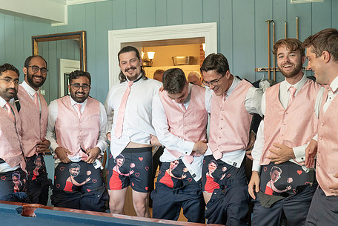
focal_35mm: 46
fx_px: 432
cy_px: 119
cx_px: 174
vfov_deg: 29.3
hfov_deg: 42.7
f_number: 5
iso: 2000
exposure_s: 1/100
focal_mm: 35
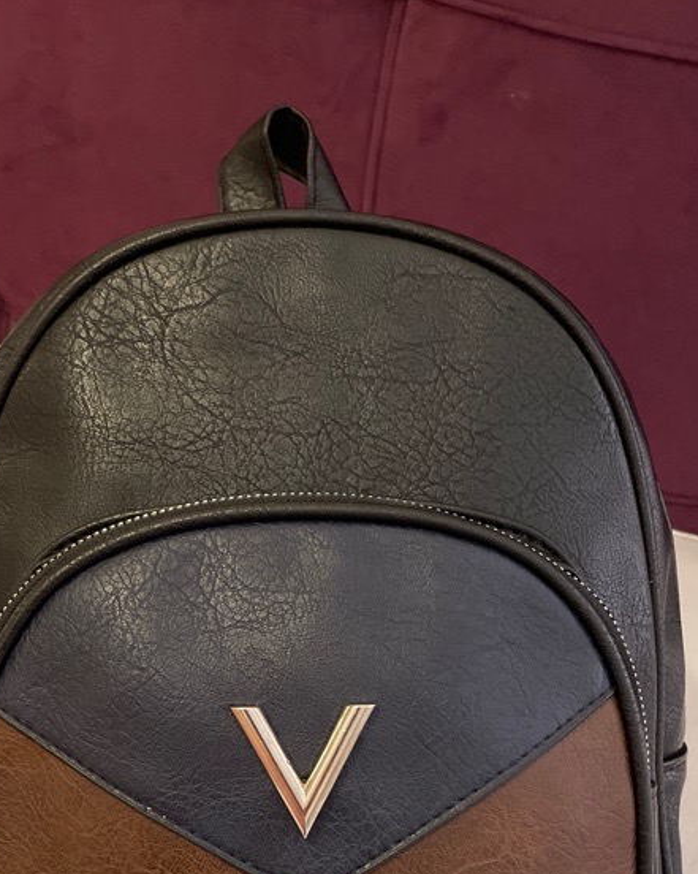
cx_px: 294
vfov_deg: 37.8
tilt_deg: -46.0
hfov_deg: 32.7
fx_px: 1189
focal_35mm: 46
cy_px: 776
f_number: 1.6
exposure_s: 1/40
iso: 500
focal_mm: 4.2
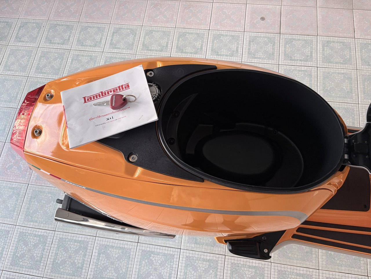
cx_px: 186
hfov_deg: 67.3
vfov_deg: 53.1
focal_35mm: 26
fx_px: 279
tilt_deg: -70.5
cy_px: 140
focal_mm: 5.96
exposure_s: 1/103
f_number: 1.6
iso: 125
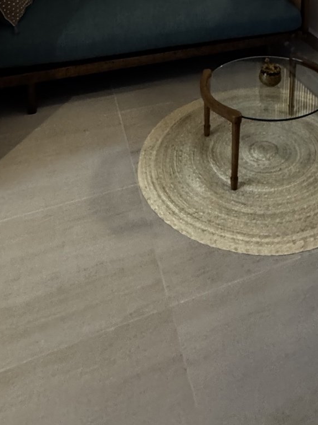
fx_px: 478
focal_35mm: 39
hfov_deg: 35.4
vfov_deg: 36.8
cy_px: -84
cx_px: 263
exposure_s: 1/60
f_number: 2.2
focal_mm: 2.22
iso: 800
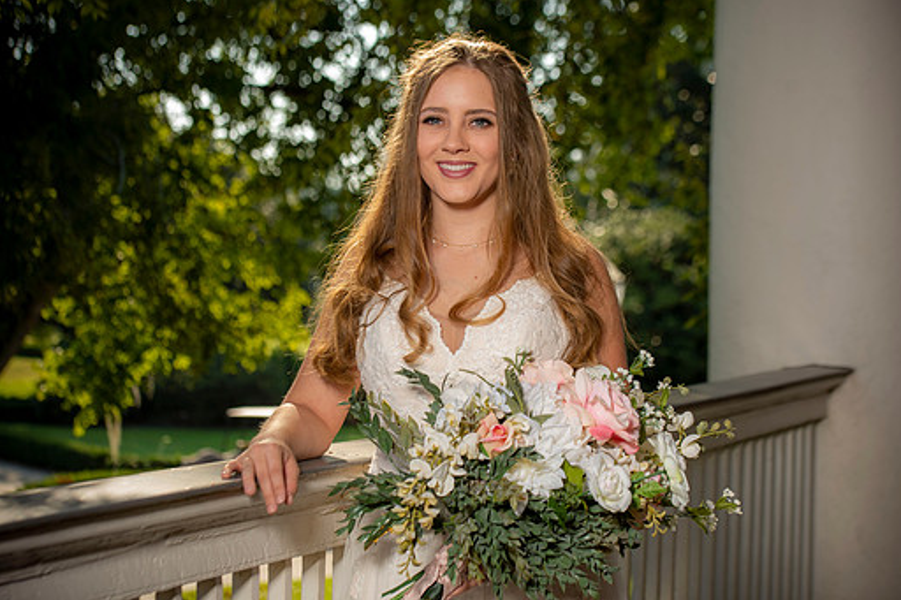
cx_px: 480
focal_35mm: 85
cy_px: 306
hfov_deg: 23.9
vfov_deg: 16.1
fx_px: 2127
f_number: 5.6
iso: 100
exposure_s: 1/250
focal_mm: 75
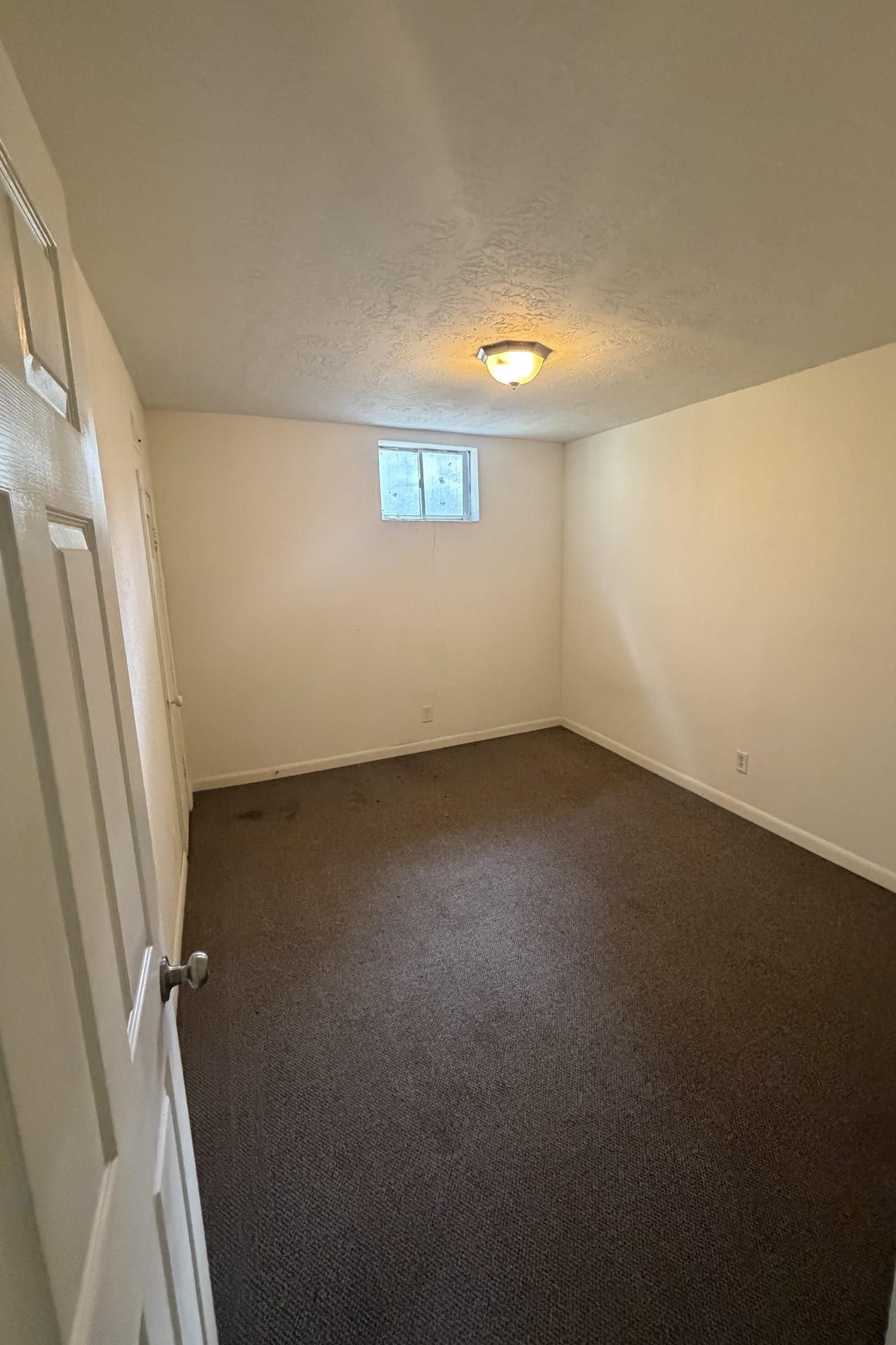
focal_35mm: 15
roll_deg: +0.2
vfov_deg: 100.4
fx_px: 560
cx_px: 498
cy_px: 657
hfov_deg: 77.0
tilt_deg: -9.8
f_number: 2.2
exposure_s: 1/60
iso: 640
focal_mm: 2.22
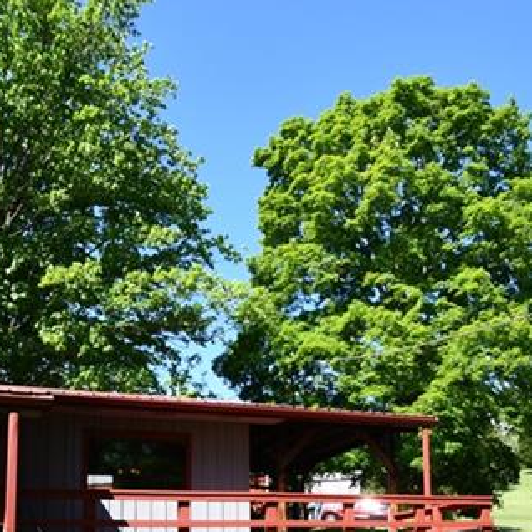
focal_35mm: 41
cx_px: 330
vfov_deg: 39.4
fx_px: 713
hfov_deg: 40.7
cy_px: 420
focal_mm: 10
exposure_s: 1/250
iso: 180
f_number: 8
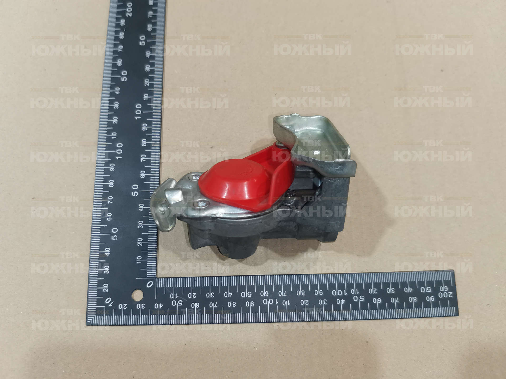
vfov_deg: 53.1
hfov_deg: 67.3
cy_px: 190
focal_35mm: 26
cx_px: 253
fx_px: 380
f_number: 1.4
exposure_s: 1/100
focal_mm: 4.66
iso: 160
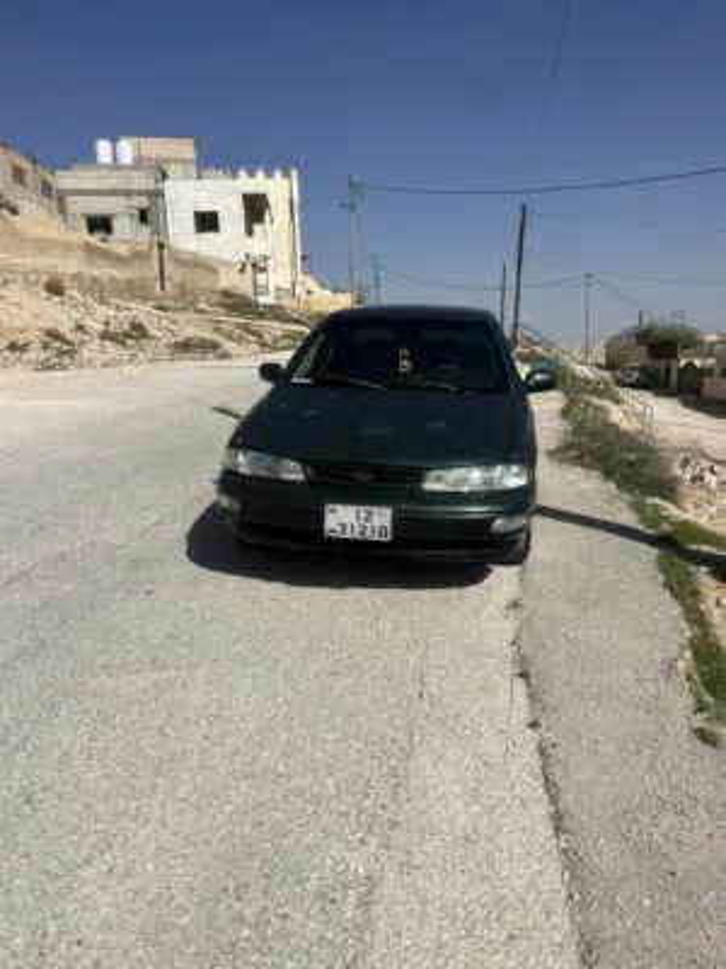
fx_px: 727
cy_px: 484
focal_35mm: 26
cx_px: 363
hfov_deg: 53.1
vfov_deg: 67.3
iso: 50
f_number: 1.6
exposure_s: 1/8403
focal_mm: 5.1
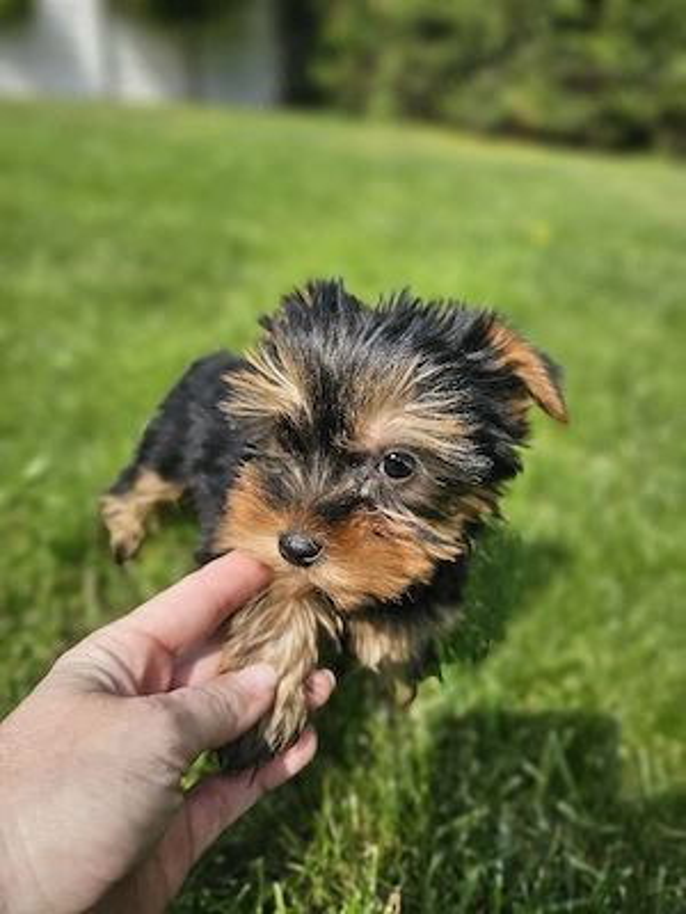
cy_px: 457
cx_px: 343
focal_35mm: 23
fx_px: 608
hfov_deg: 58.9
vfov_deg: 73.9
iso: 20
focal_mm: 6.3
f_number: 1.7
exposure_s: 1/1250
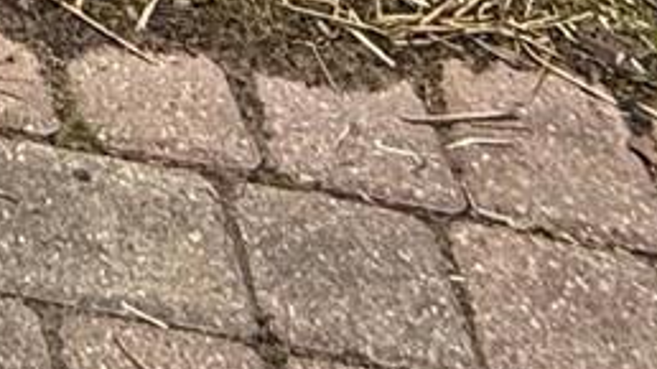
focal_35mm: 121
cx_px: -690
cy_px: -1547
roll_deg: -1.7
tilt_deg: -2.5
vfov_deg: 6.0
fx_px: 2108
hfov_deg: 14.5
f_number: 2.2
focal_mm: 2.22
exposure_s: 1/590
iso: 64
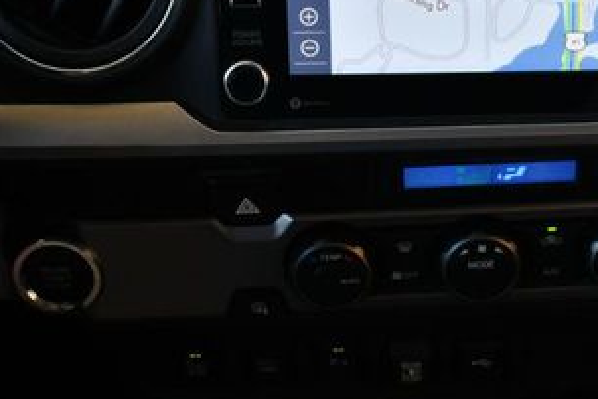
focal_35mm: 76
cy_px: 29
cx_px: 440
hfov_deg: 26.4
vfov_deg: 17.6
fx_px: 1262
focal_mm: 18
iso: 400
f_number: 3.5
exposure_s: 1/250
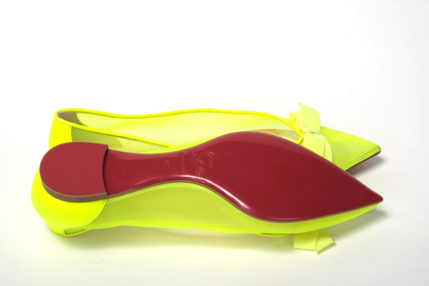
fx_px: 989
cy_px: 143
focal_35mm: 83
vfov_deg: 16.5
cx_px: 214
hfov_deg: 24.5
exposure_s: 1/125
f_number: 16
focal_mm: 55
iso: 200
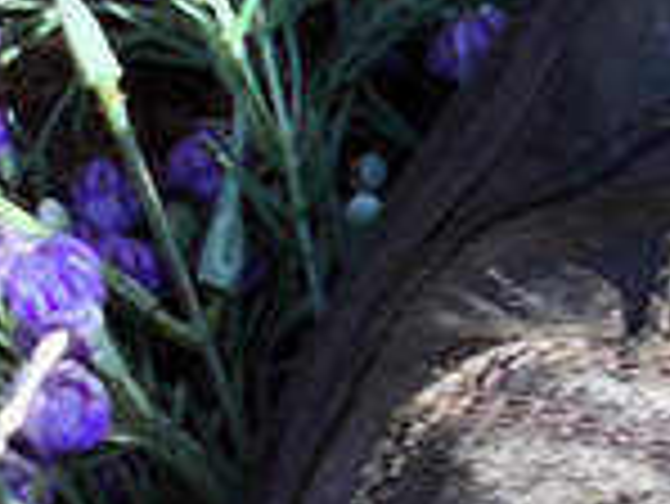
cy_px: -716
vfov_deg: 5.3
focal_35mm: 269
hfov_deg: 7.3
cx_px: 600
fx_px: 5211
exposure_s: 1/463
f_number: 1.7
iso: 50
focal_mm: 4.71
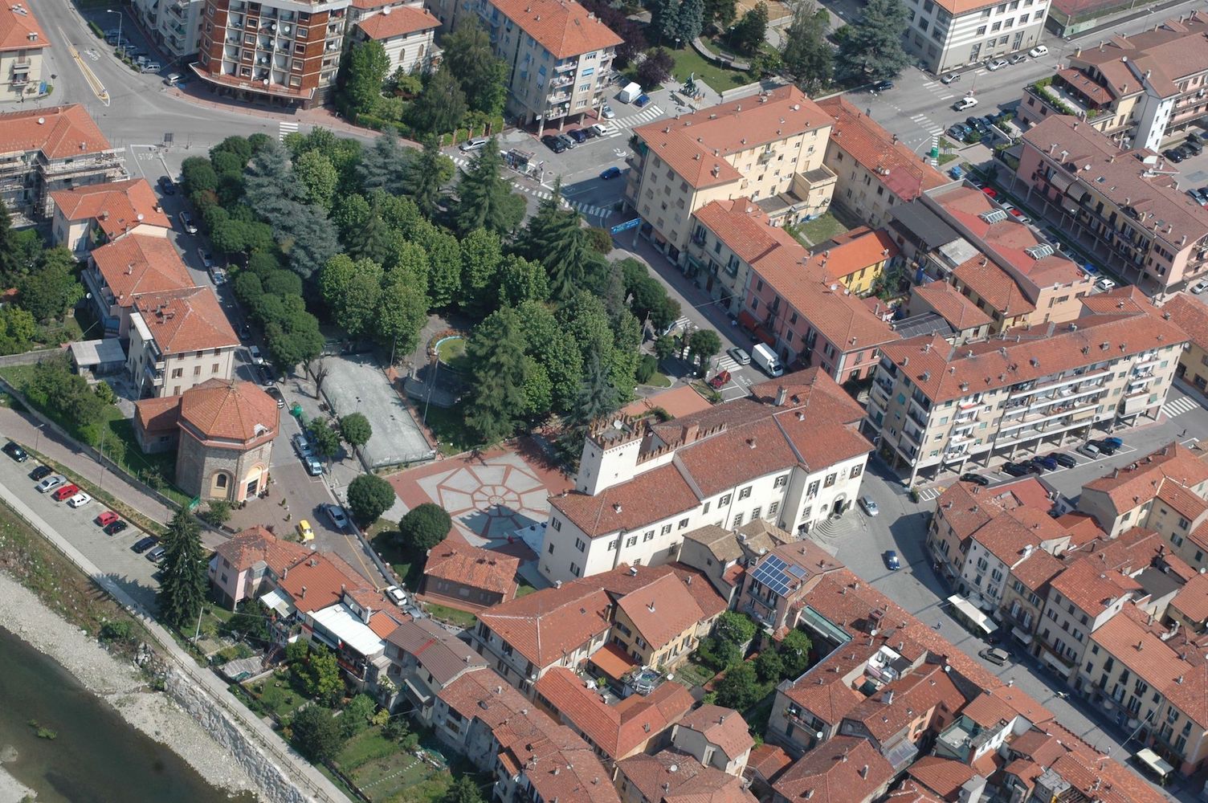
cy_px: 402
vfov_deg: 13.0
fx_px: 3520
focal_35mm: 105
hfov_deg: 19.5
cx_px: 604
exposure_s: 1/400
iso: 200
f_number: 10
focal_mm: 70
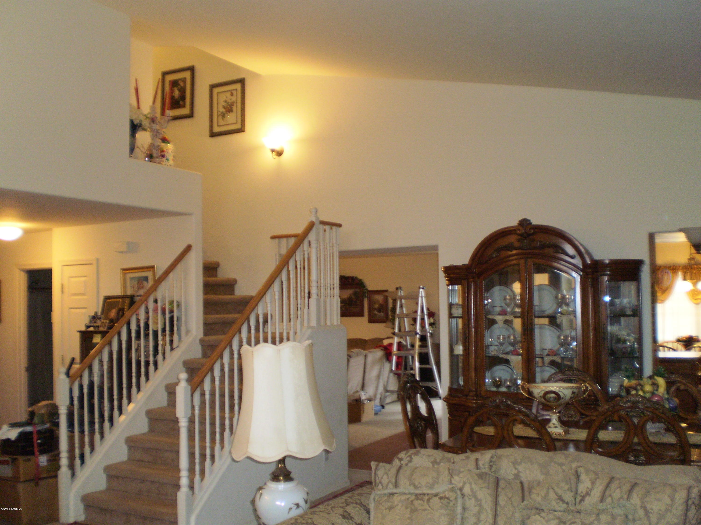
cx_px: 350
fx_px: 729
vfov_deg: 39.7
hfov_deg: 51.4
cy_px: 262
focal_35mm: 36
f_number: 3.1
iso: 250
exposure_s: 1/30
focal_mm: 6.3
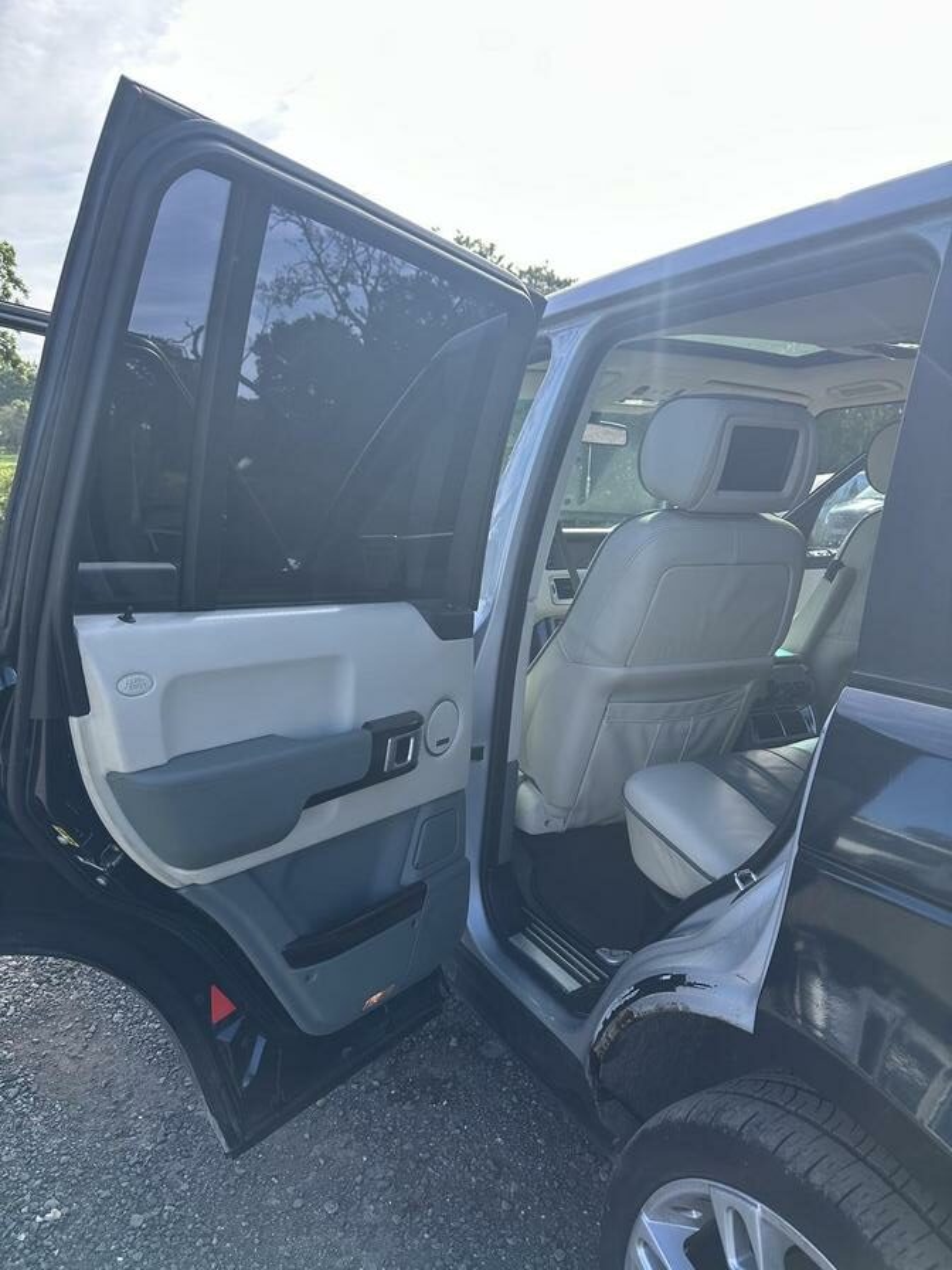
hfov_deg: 56.8
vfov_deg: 71.6
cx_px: 476
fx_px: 880
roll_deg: +0.8
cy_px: 635
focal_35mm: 24
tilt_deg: -7.9
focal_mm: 6.86
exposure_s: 1/1119
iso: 80
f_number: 1.78
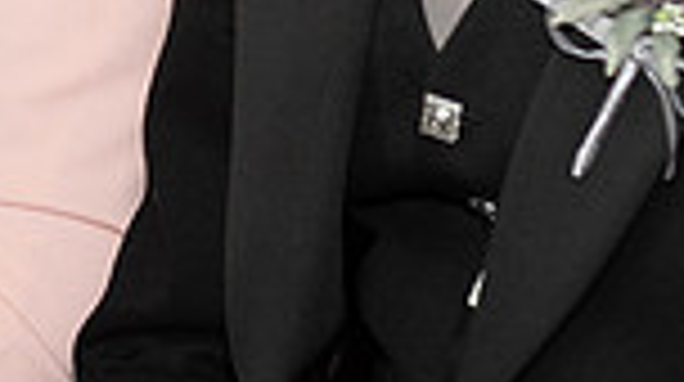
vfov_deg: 2.7
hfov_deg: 4.8
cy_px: -400
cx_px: -186
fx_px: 8114
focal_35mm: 448
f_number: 3.5
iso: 400
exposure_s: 1/200
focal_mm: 60
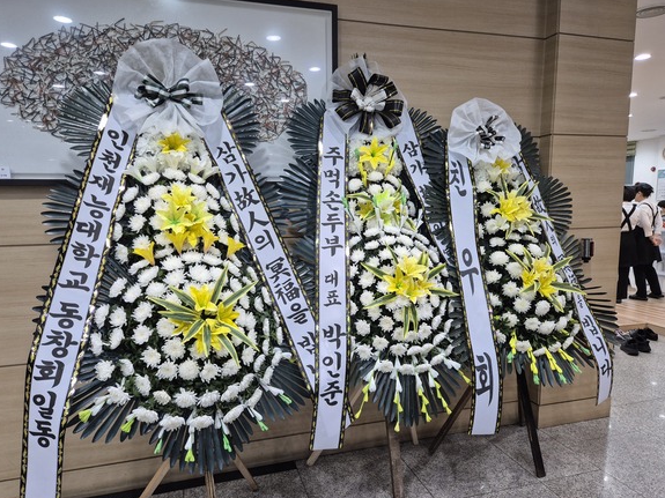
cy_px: 257
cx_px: 334
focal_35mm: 24
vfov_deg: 56.8
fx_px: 461
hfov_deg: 71.6
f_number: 1.8
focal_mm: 5.4
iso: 400
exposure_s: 1/120
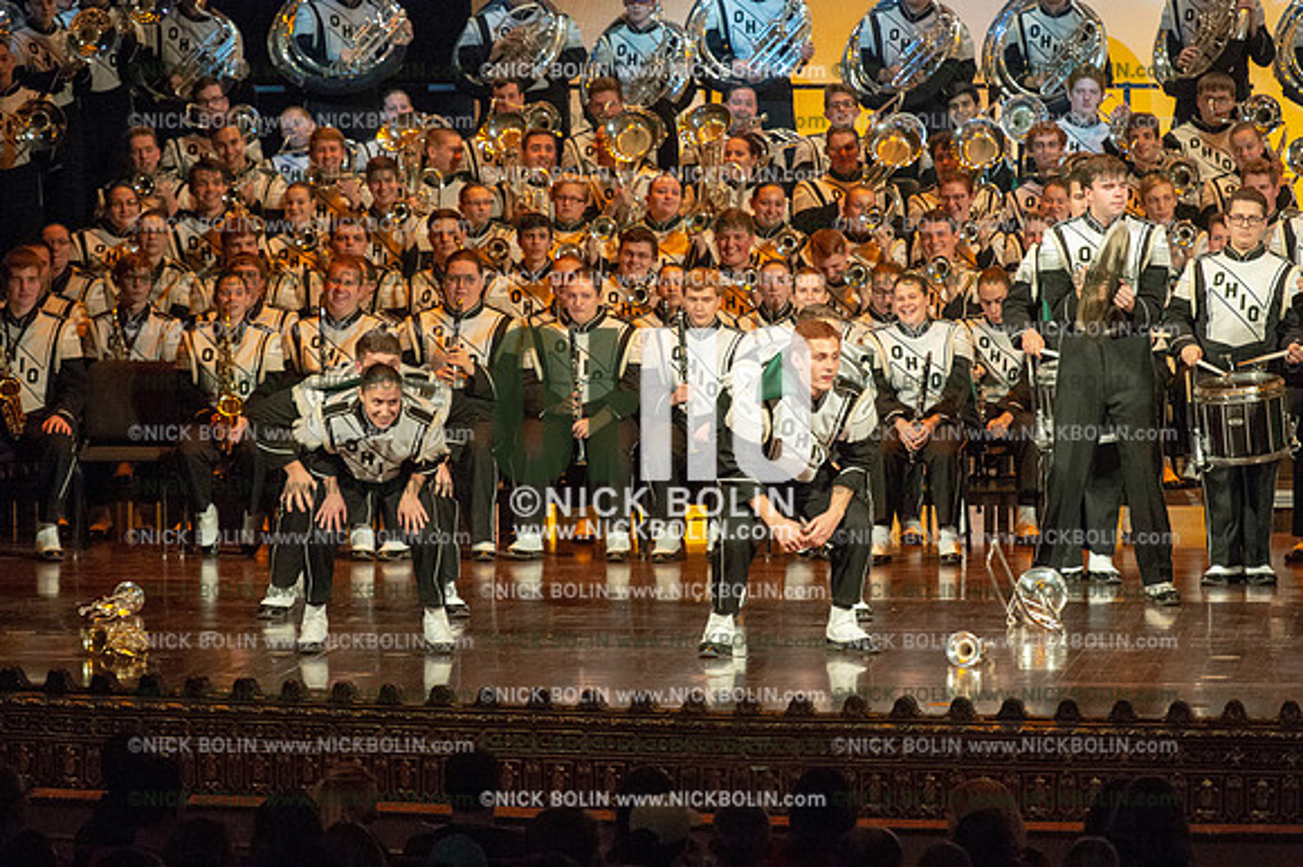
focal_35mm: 210
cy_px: 434
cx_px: 652
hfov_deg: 9.8
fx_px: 7596
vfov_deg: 6.5
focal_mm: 210
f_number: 5.6
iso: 8000
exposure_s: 1/320
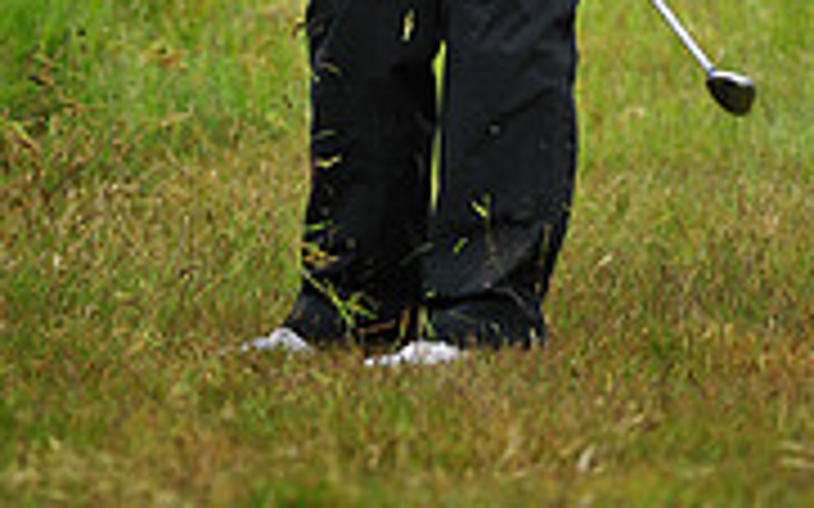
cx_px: 308
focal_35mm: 759
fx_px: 16833
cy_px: -459
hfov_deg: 2.8
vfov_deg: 1.7
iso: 800
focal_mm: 300
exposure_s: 1/3200
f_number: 4
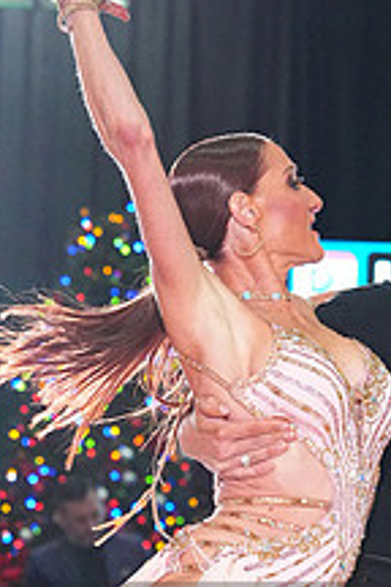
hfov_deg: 4.3
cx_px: 267
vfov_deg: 6.4
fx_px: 5213
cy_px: 674
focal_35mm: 320
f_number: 5.6
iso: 6400
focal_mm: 119
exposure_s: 1/320
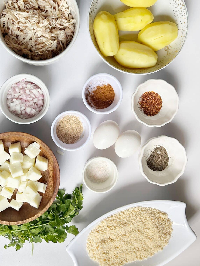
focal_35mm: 35
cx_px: 84
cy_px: 117
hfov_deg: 40.6
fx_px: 270
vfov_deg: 52.5
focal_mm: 5.7
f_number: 1.5
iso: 200
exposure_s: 1/60
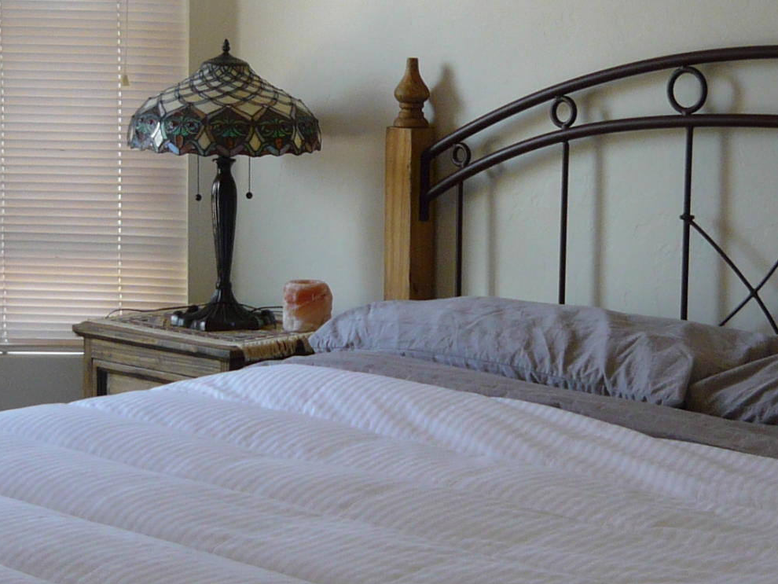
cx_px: 358
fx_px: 2248
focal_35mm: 100
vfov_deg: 14.8
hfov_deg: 19.6
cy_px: 249
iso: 100
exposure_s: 1/40
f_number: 2.8
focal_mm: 5.5
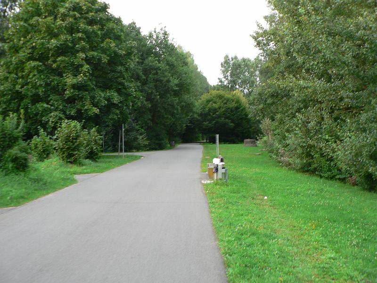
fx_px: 392
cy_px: 142
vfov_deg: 39.7
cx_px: 188
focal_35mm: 36
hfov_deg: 51.4
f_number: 2.8
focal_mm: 6
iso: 80
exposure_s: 1/30
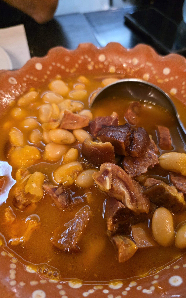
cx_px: 113
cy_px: 150
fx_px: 203
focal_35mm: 25
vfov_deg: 72.6
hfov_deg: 48.9
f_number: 1.7
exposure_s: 1/100
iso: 1600
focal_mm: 6.3
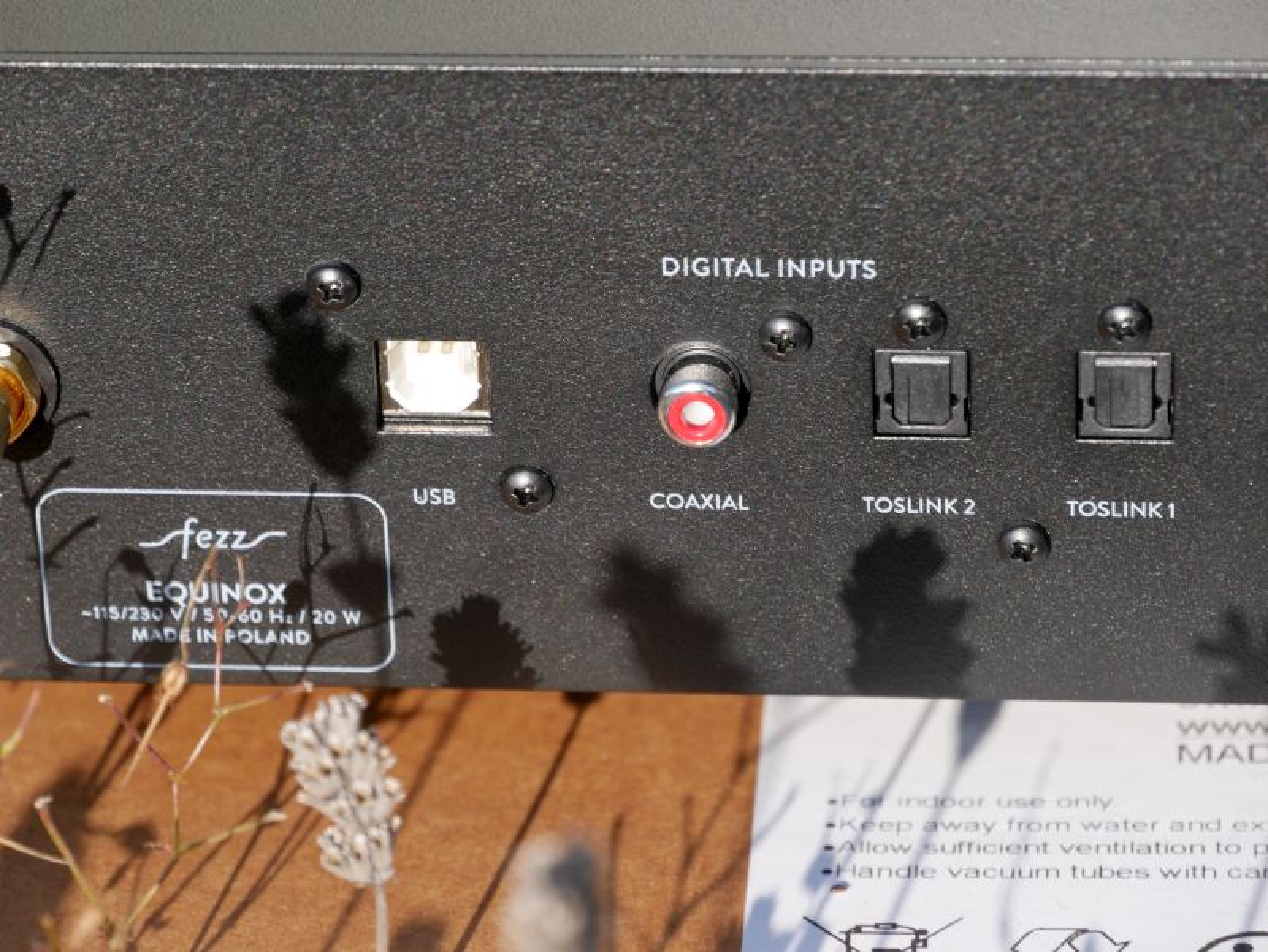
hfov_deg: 11.8
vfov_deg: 8.8
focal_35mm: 168
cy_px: 476
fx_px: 6158
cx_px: 634
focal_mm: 84
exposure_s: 1/320
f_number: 5.4
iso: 200
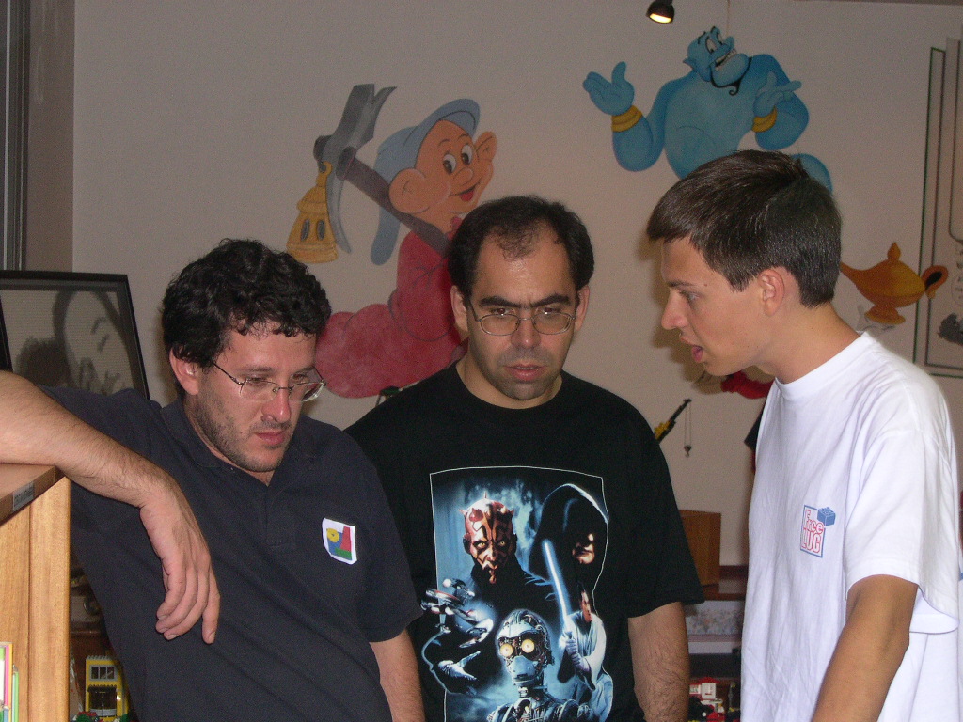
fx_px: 2142
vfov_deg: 19.1
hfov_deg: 25.3
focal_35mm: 77
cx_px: 482
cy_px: 361
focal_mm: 16.3
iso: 400
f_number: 4
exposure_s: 1/60
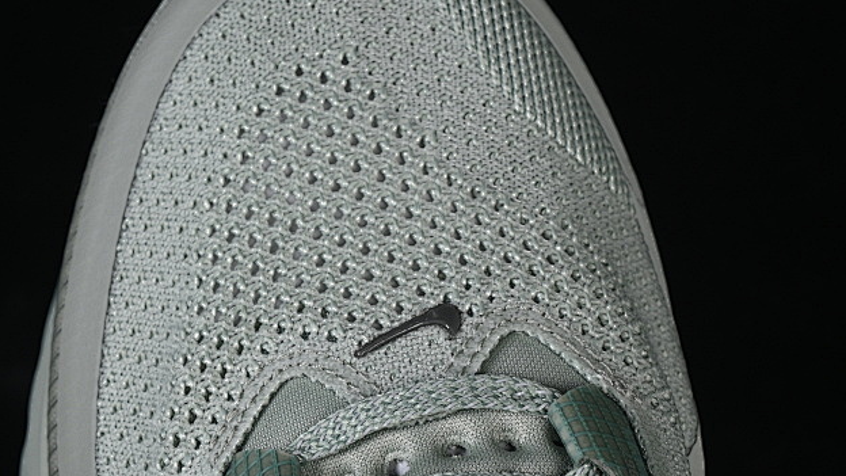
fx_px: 3051
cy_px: 315
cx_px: 384
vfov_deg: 8.9
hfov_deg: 15.8
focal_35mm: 136
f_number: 7.1
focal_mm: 50
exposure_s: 1/80
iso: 160
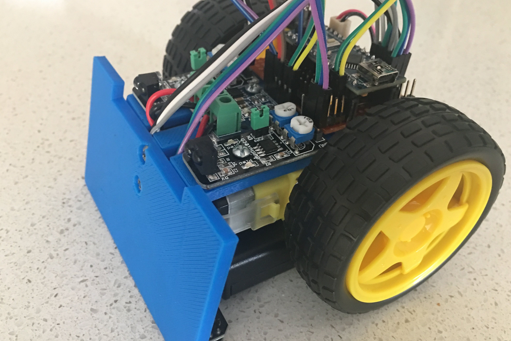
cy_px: 185
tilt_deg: -42.9
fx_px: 440
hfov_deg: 60.3
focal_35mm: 31
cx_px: 260
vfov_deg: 42.3
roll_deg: -3.2
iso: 125
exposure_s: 1/17
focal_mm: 4.15
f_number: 2.2
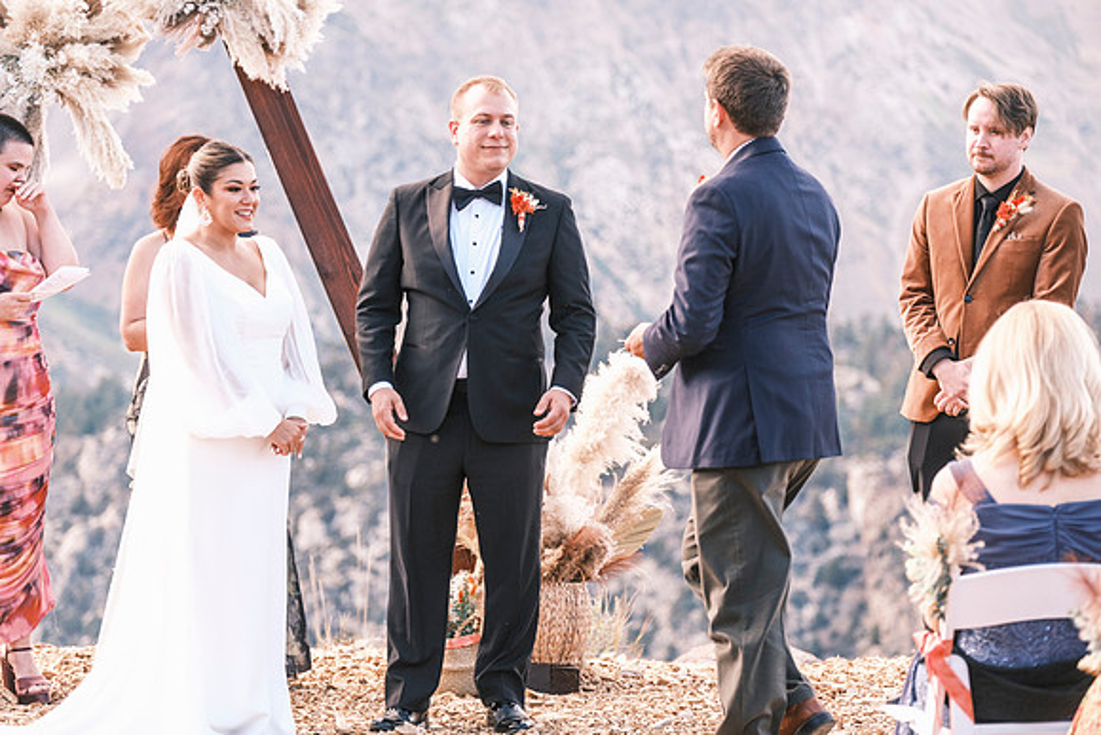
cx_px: 550
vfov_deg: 10.5
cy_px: 368
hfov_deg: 15.6
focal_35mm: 131
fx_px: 4007
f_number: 2.8
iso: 400
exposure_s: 1/600
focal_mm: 87.1
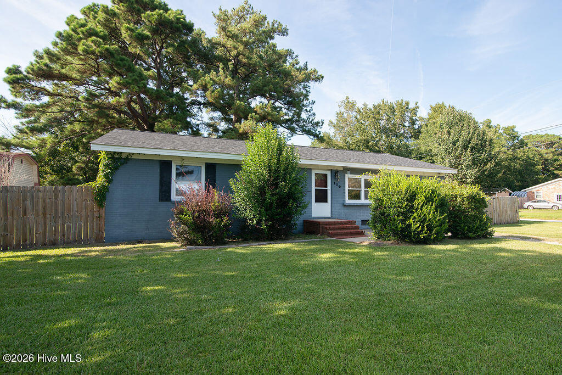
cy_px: 188
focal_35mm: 18
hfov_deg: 90.0
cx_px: 281
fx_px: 281
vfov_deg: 67.4
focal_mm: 18
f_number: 7.1
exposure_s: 1/320
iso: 320
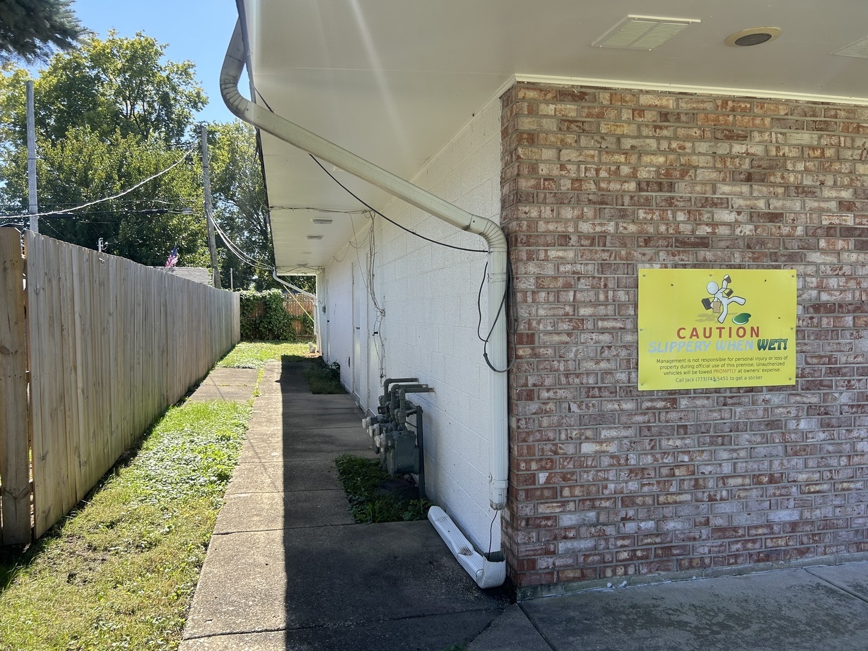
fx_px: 652
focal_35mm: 26
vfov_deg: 53.1
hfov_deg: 67.3
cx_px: 434
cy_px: 326
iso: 50
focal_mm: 5.7
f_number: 1.5
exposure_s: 1/982
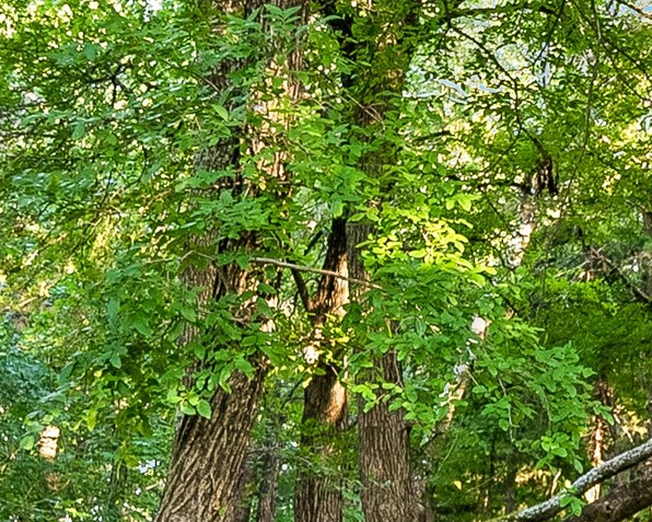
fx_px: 2374
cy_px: 688
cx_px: 1174
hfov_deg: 13.9
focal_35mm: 123
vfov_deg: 12.2
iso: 800
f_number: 8
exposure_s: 1/15
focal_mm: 24
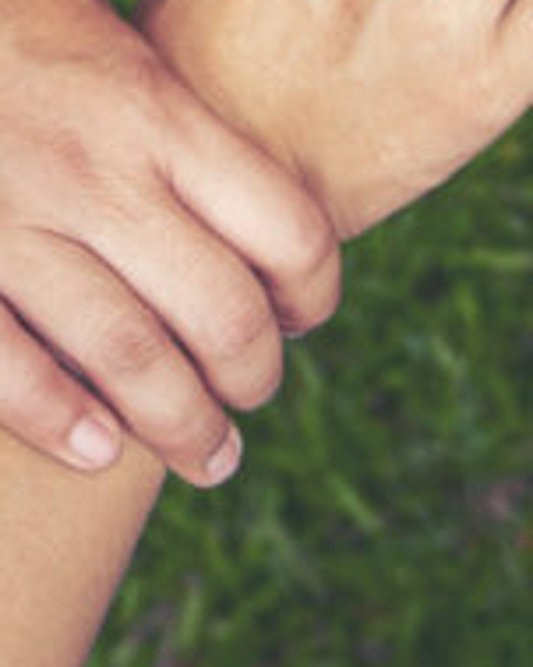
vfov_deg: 13.0
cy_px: -136
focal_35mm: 145
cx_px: -145
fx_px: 2861
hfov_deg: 10.4
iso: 100
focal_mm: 38
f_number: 4
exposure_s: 1/500
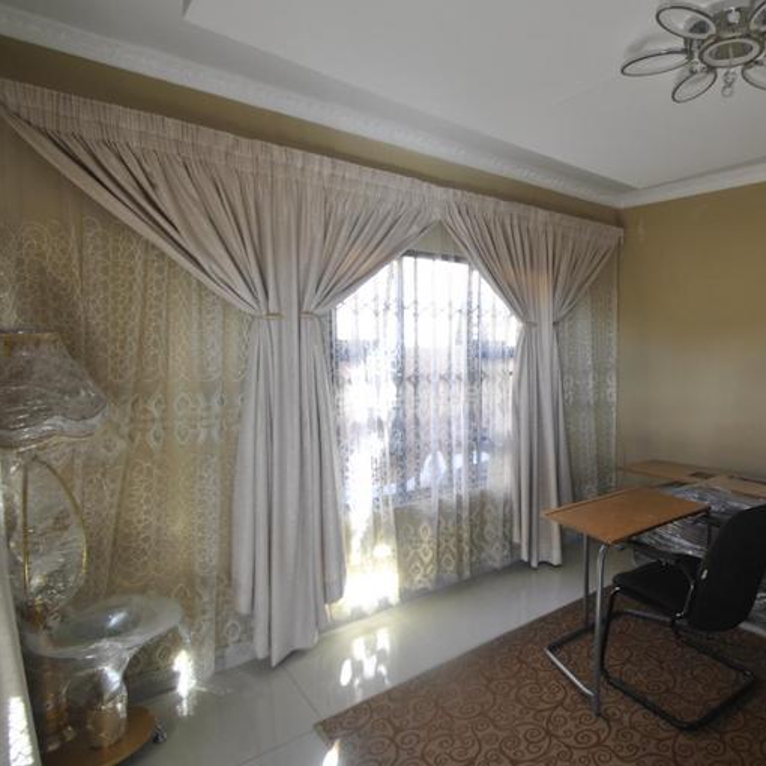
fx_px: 501
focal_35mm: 20
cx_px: 551
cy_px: 375
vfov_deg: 74.8
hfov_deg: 71.0
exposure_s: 1/50
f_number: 3.5
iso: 200
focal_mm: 10
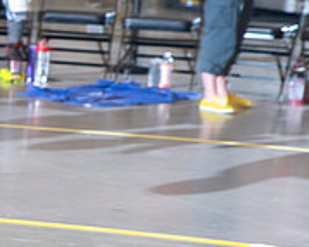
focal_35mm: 251
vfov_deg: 6.2
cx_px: -236
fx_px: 2294
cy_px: 112
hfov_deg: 7.5
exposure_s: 1/160
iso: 640
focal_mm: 70
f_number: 5.6
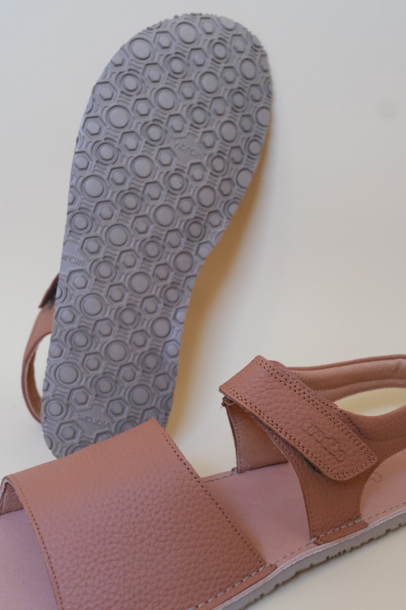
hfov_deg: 31.9
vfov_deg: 46.4
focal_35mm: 42
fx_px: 710
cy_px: 305
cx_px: 203
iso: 5000
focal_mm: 28
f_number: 4.5
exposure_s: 1/125
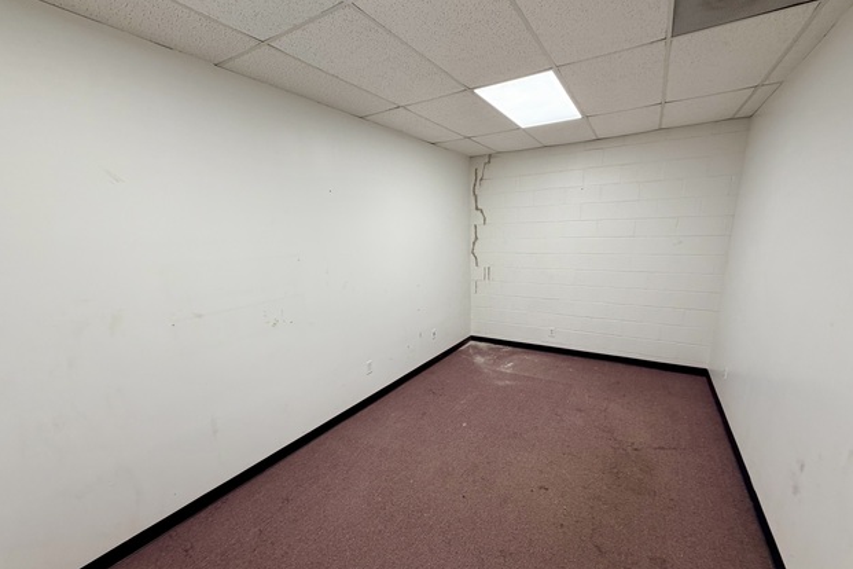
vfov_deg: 77.1
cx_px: 438
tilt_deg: -12.2
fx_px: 355
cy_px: 316
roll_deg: +0.8
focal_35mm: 15
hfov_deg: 100.4
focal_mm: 2.22
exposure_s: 1/120
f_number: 2.2
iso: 160
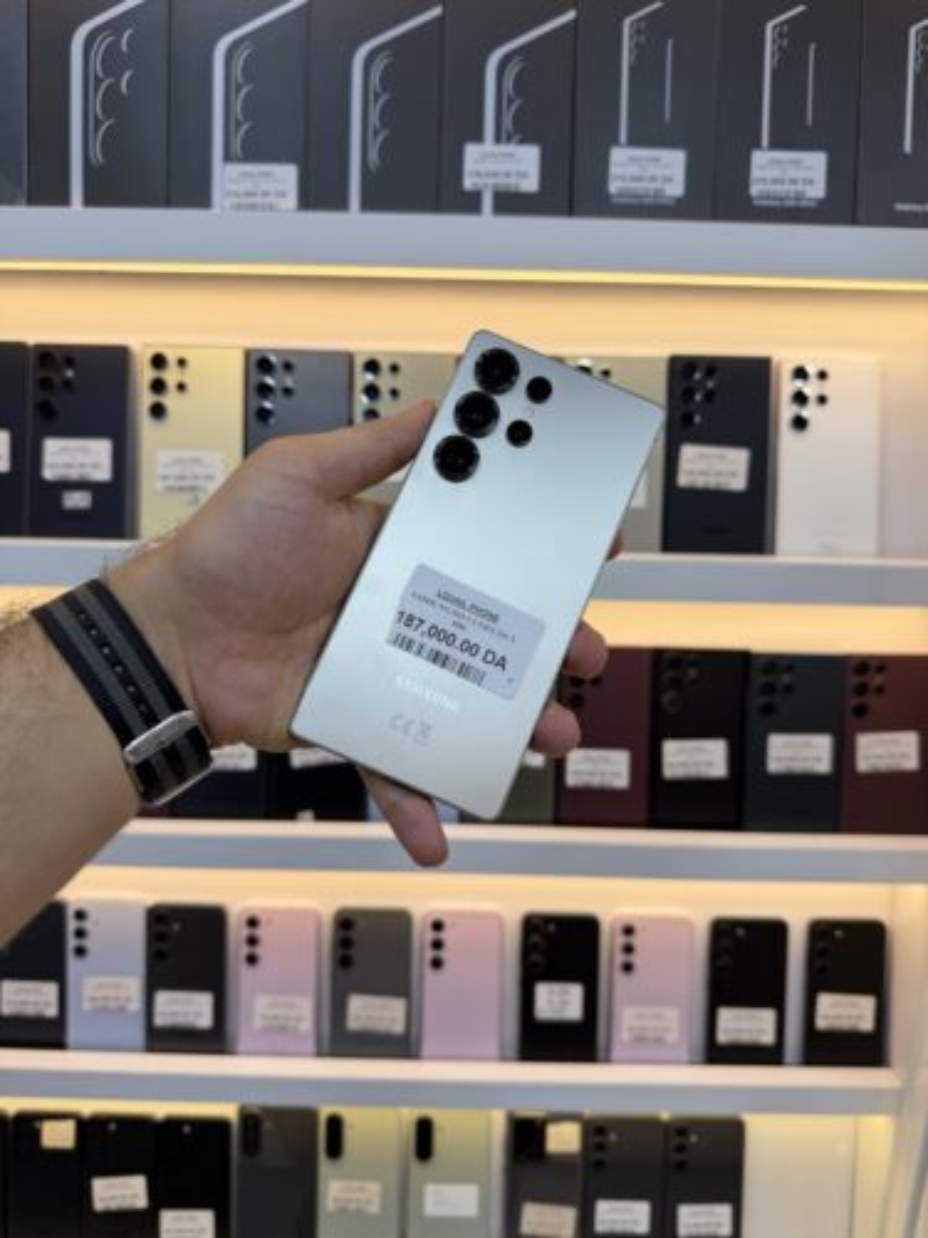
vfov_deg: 71.6
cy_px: 619
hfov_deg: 56.8
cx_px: 464
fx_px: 858
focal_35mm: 24
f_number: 1.78
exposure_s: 1/510
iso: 80
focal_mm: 6.76
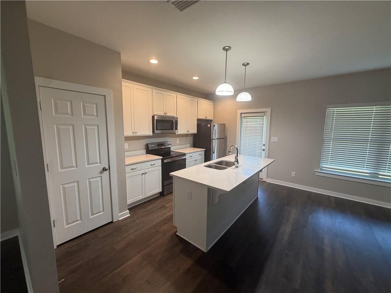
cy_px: 146
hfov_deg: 102.1
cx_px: 196
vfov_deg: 85.7
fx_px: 158
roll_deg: -0.4
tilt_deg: -7.0
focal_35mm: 14
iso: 320
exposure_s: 1/120
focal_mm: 2.22
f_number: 2.2
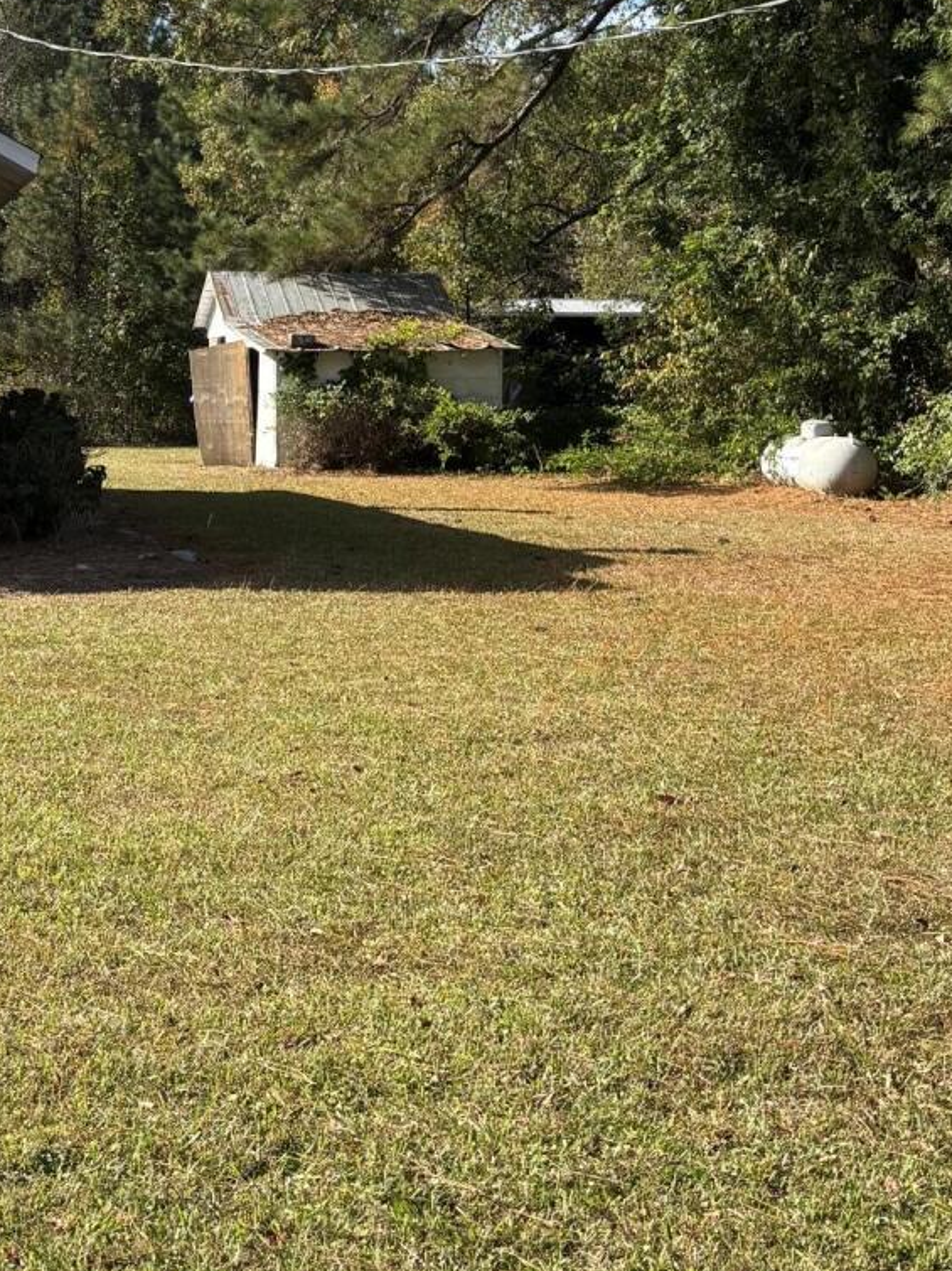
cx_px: 94
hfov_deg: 20.8
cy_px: 474
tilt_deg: -1.9
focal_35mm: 69
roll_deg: -1.3
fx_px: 2532
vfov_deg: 28.1
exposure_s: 1/2451
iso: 50
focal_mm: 5.96
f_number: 1.6
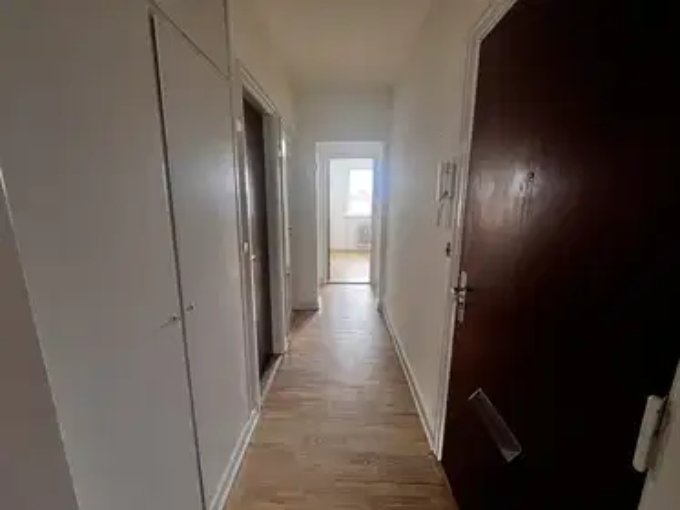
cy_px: 255
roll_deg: -0.2
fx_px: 255
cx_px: 340
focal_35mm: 13
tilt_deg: -11.2
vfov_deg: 89.9
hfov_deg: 106.2
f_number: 1.8
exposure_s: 1/100
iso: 125
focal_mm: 1.57
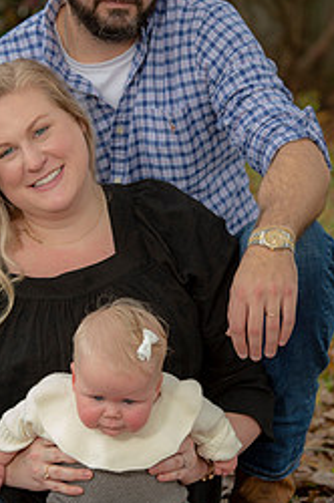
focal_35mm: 225
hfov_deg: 6.1
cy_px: 260
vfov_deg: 9.2
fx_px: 3140
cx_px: 140
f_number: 5
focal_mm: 125
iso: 160
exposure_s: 1/200
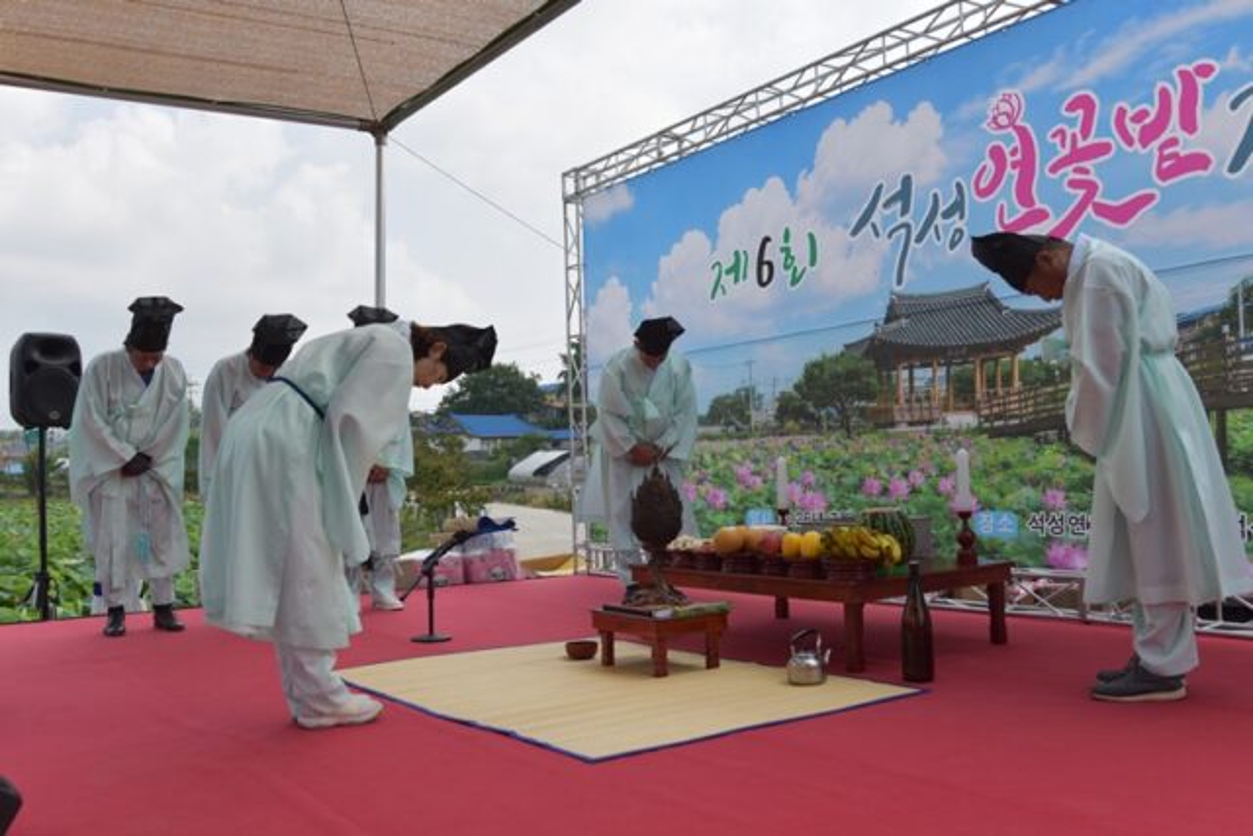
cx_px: 626
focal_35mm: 34
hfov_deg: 55.8
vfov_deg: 38.9
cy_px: 418
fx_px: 1184
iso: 100
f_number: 5
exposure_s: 1/640
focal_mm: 34
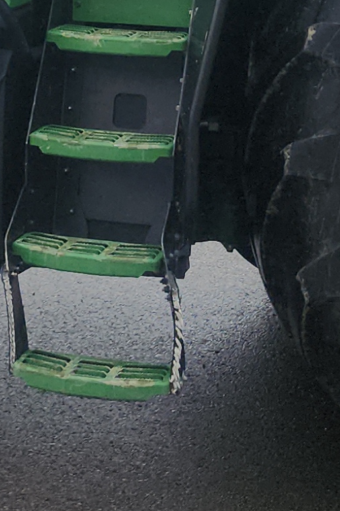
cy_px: -259
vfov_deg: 15.3
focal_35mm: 124
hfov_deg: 10.9
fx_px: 1758
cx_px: -18
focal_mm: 5.54
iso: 25
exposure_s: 1/1070
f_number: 1.8
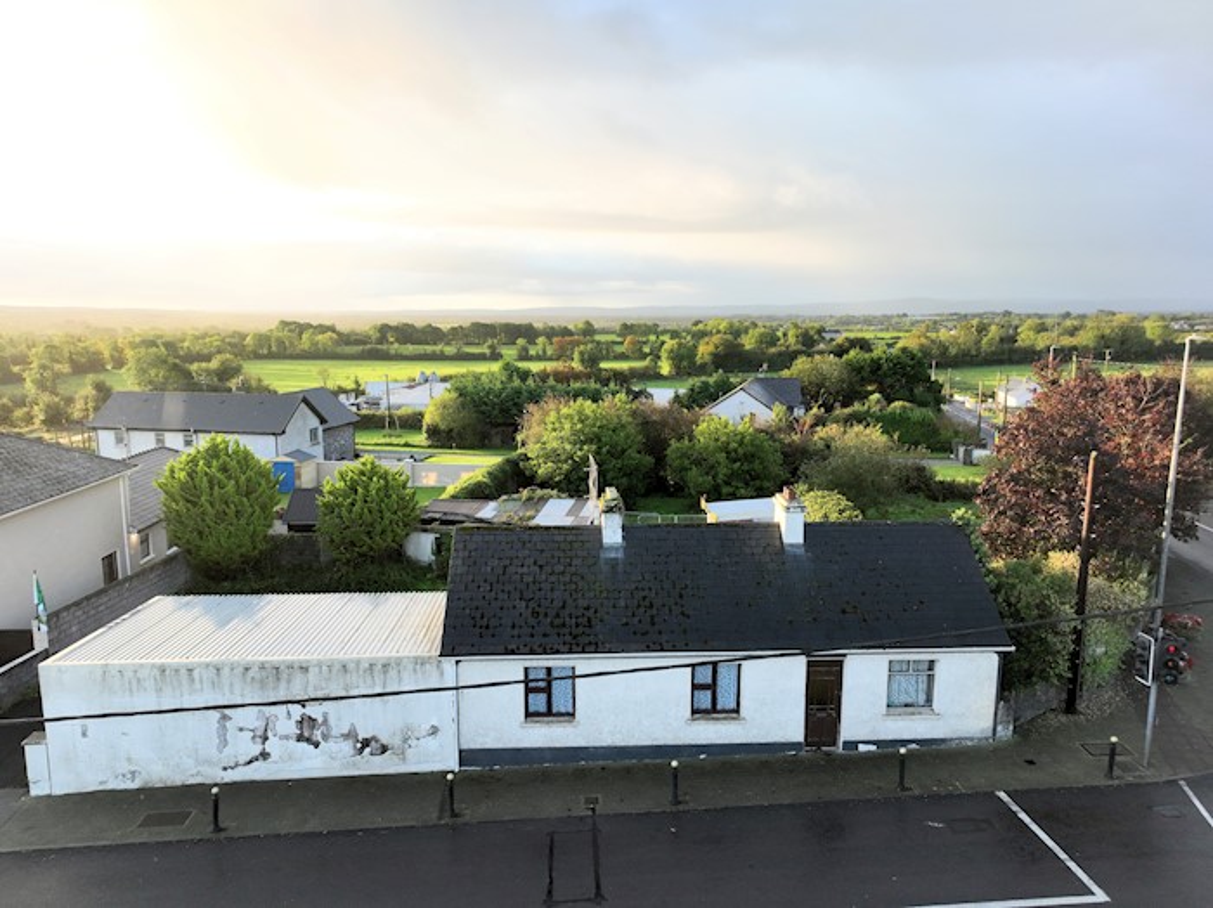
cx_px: 606
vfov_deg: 56.8
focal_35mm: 24
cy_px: 454
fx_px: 840
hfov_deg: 71.6
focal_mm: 12.29
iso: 200
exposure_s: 1/500
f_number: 2.8
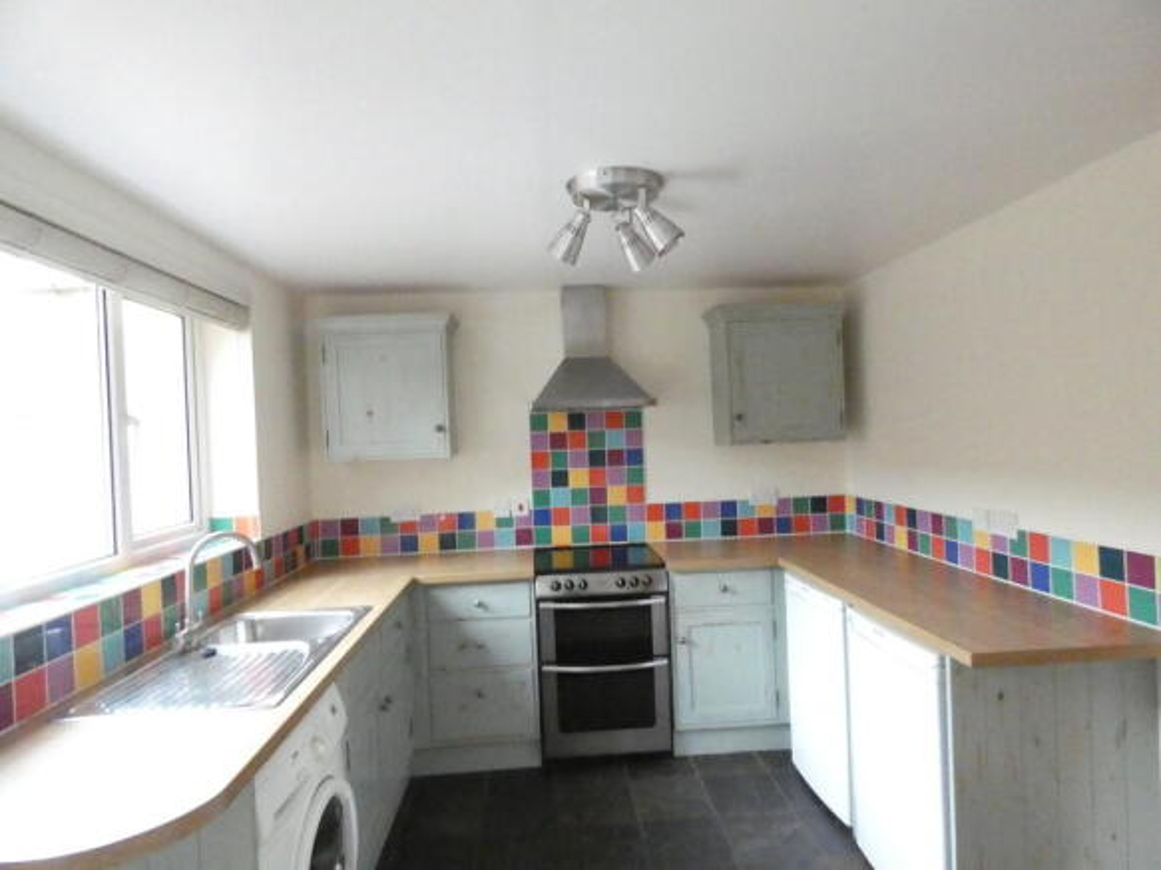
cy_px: 435
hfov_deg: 81.8
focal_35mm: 20
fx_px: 671
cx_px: 580
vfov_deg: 66.0
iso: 3200
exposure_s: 1/125
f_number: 2.8
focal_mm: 3.6
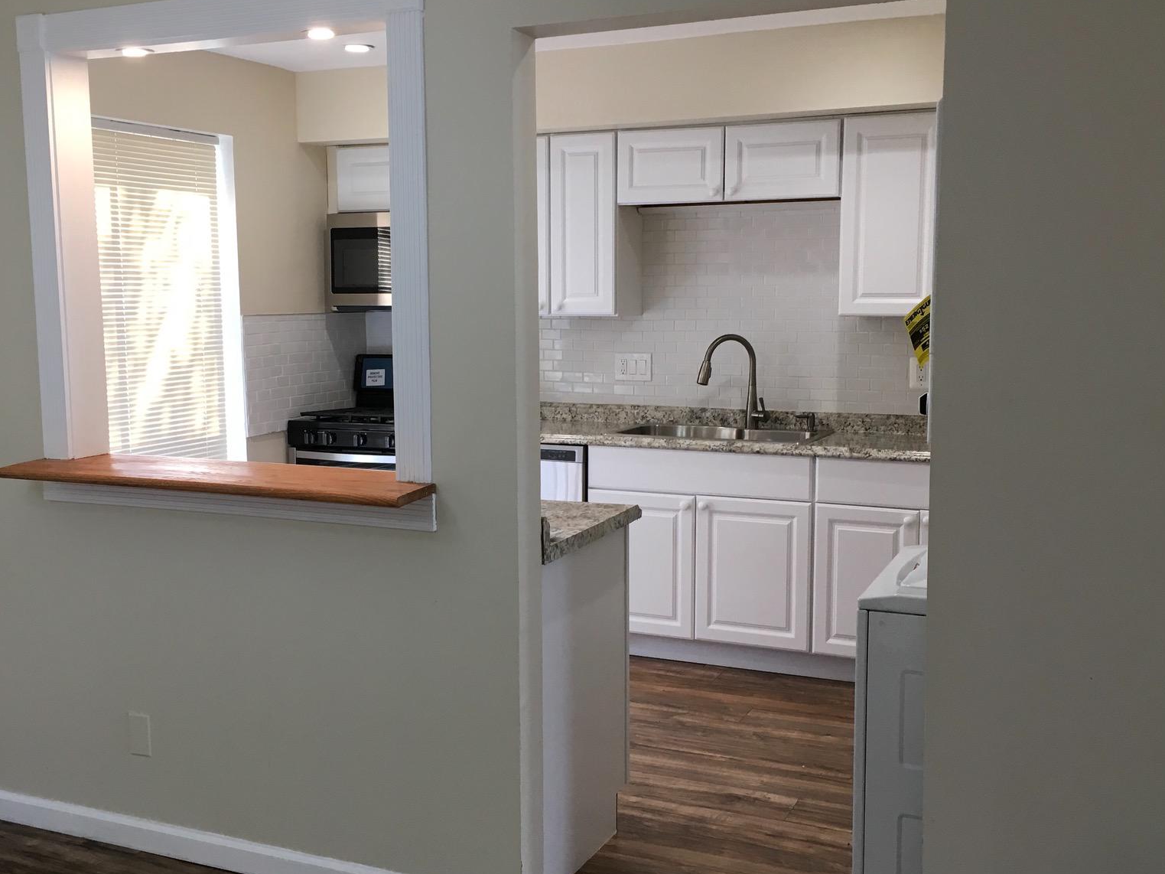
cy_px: 443
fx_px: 1312
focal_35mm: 39
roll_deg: -0.1
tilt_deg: -7.4
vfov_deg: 36.8
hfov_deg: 47.8
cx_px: 526
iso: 25
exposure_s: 1/30
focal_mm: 4.15
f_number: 2.2
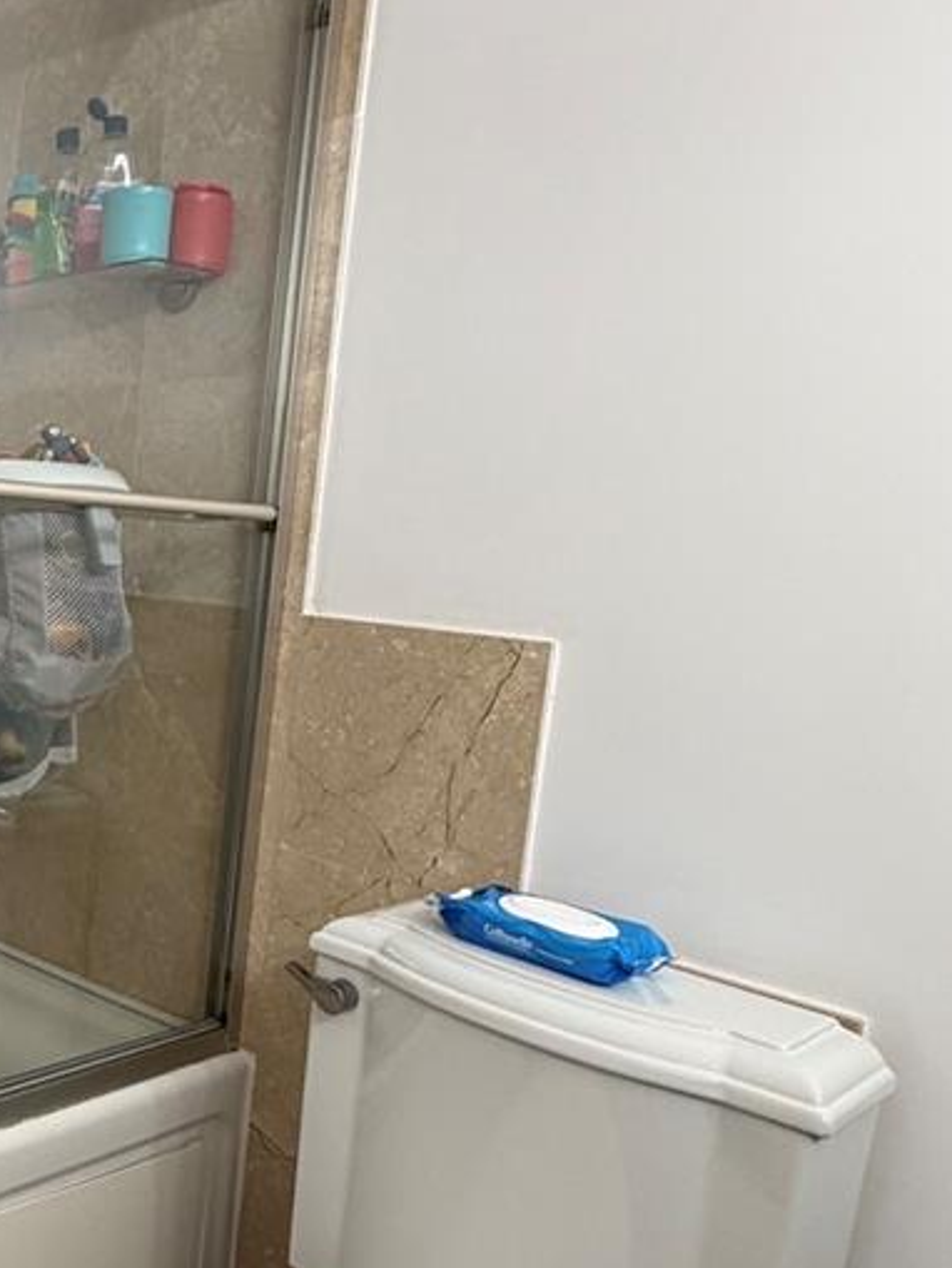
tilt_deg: -7.5
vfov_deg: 55.3
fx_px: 1210
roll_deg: -3.1
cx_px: -130
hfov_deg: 35.7
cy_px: 673
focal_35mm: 33
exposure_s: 1/120
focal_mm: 2.22
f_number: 2.2
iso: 250
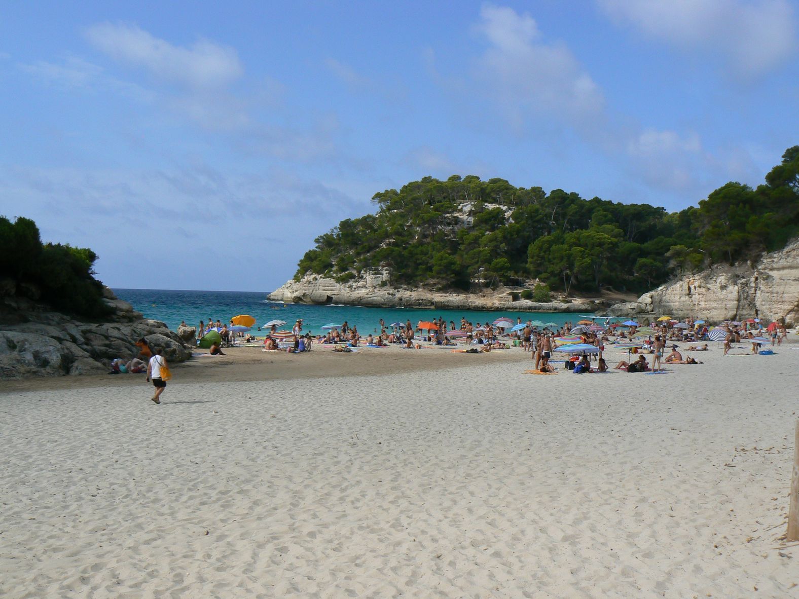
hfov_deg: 51.4
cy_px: 300
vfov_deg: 39.7
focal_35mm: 36
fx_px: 831
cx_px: 400
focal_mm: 6
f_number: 8
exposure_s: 1/500
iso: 80
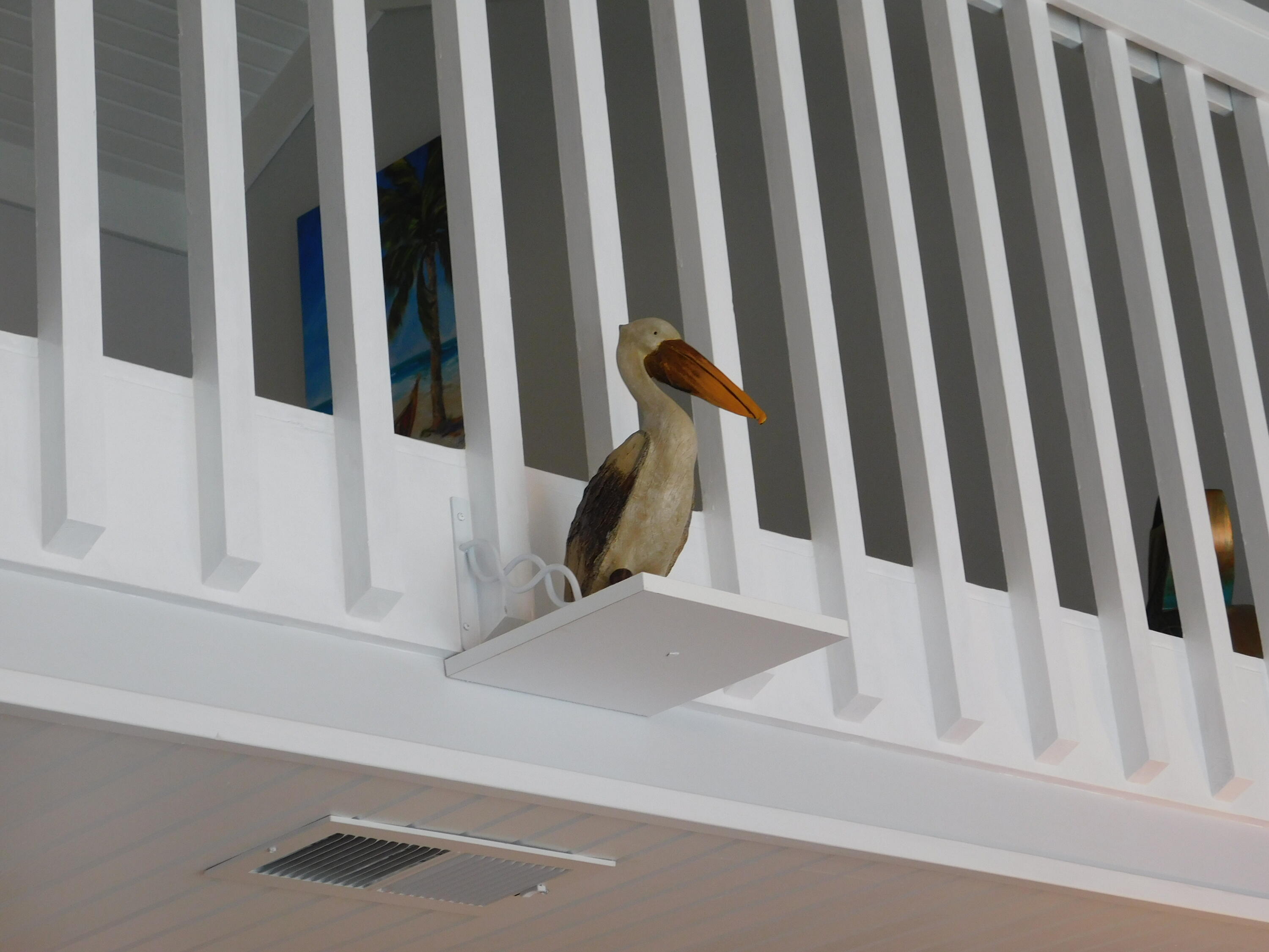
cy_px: 476
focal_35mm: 80
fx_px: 2933
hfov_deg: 24.4
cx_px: 634
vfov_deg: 18.4
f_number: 4.4
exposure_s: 1/30
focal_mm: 14.2
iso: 160
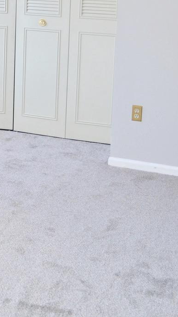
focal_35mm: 77
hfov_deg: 15.0
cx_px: -55
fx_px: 646
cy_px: 34
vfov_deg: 26.6
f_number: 3.8
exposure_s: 1/60
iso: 560
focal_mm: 22
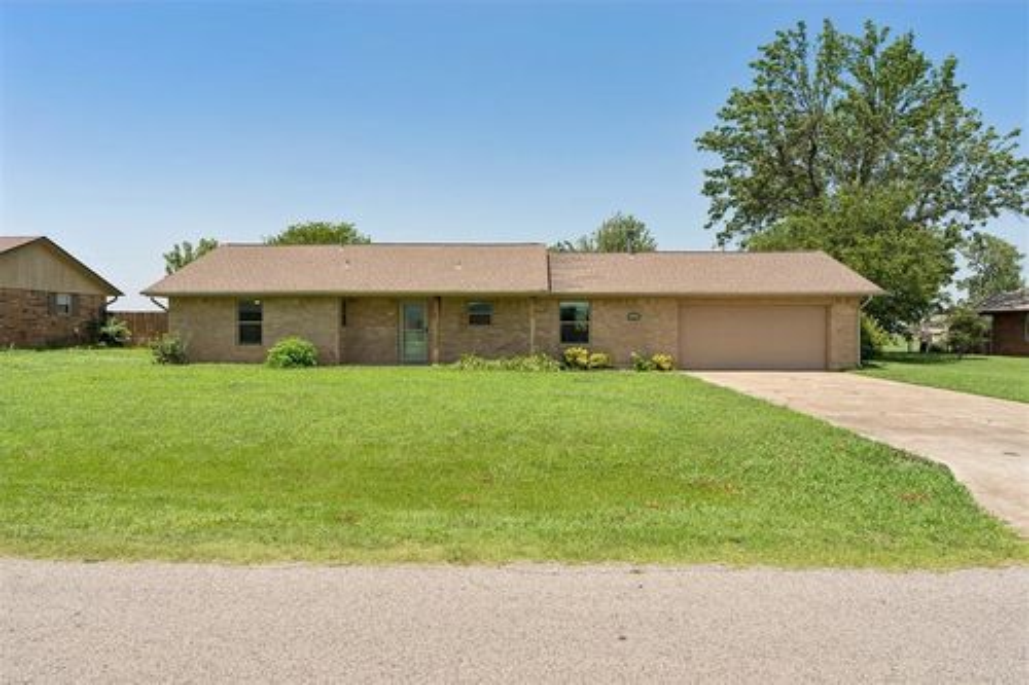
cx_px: 514
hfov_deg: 78.6
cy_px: 342
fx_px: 629
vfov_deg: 57.2
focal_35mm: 22
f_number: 8
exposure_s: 1/640
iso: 200
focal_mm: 22
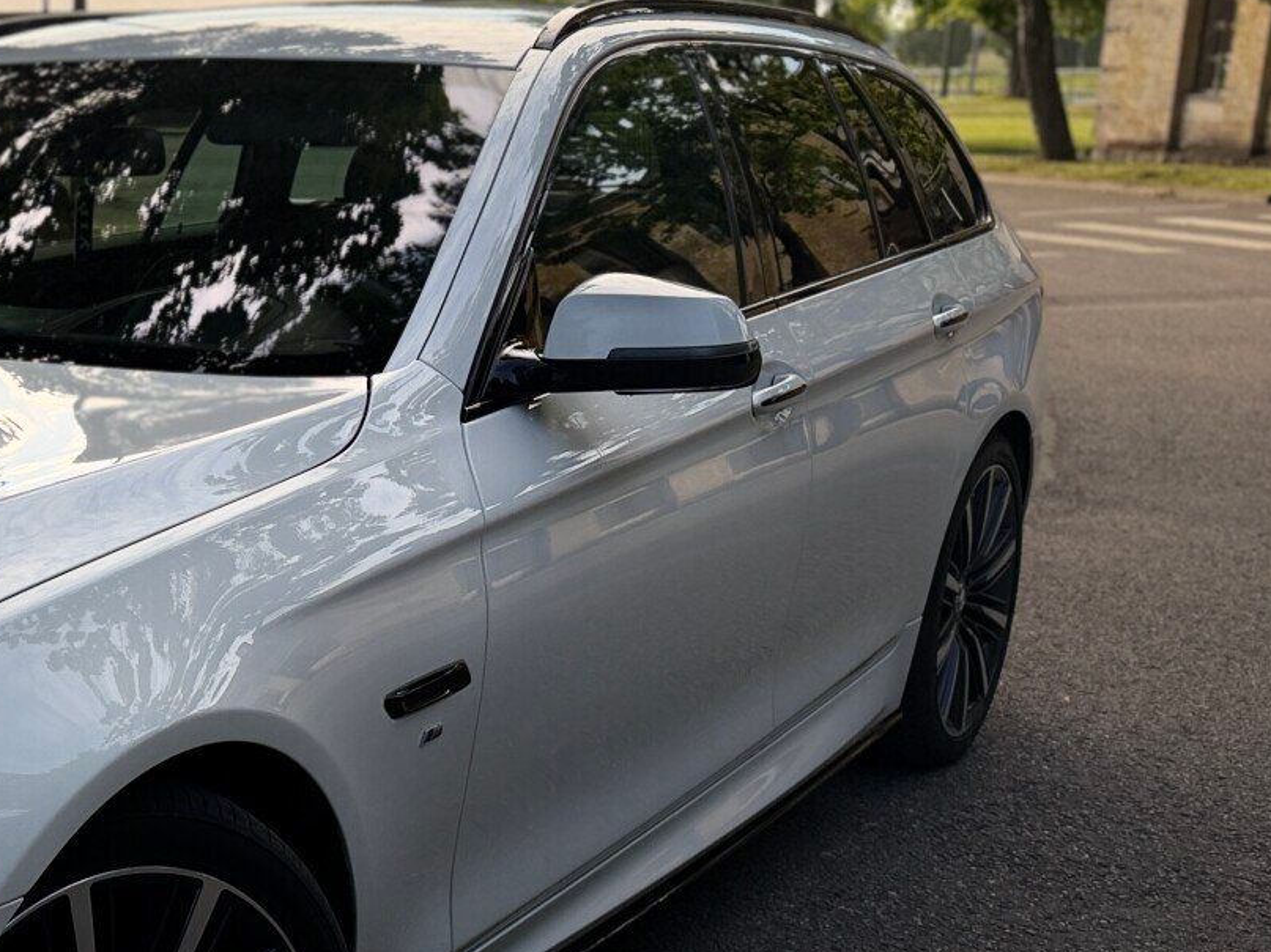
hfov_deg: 30.5
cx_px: -49
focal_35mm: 58
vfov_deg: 24.9
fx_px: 2129
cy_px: 714
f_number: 1.78
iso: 100
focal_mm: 6.76
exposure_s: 1/1337
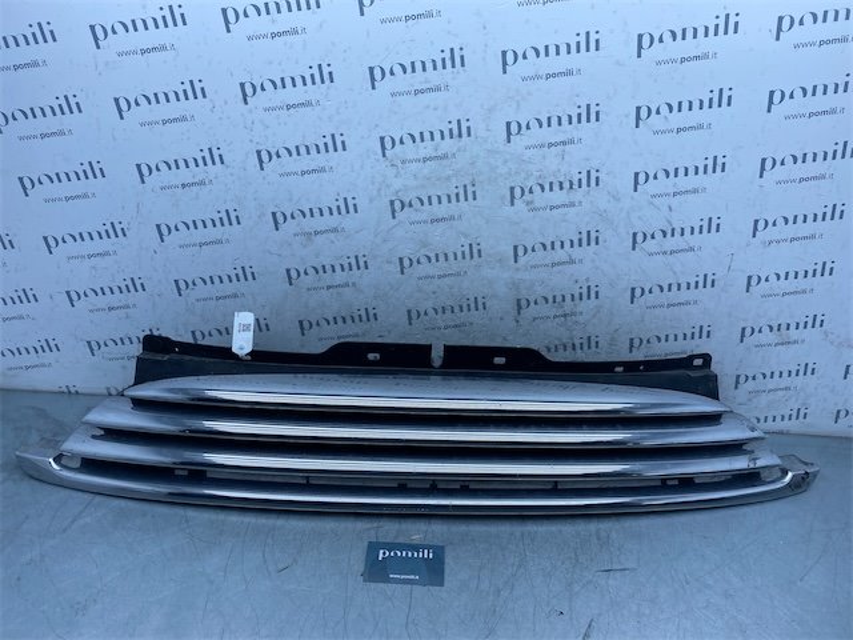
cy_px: 320
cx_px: 426
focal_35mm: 26
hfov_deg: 67.3
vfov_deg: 53.1
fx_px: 641
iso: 32
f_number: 1.8
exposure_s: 1/1232
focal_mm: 4.25
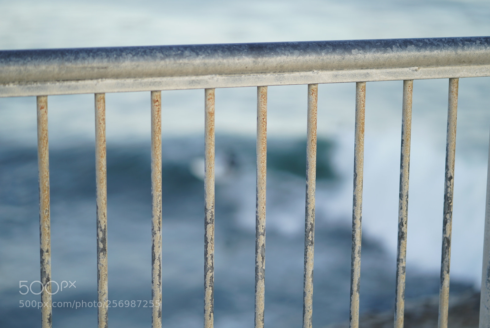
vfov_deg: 16.1
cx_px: 245
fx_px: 1158
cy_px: 164
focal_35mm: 85
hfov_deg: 23.9
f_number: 1.8
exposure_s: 1/500
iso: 100
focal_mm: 85
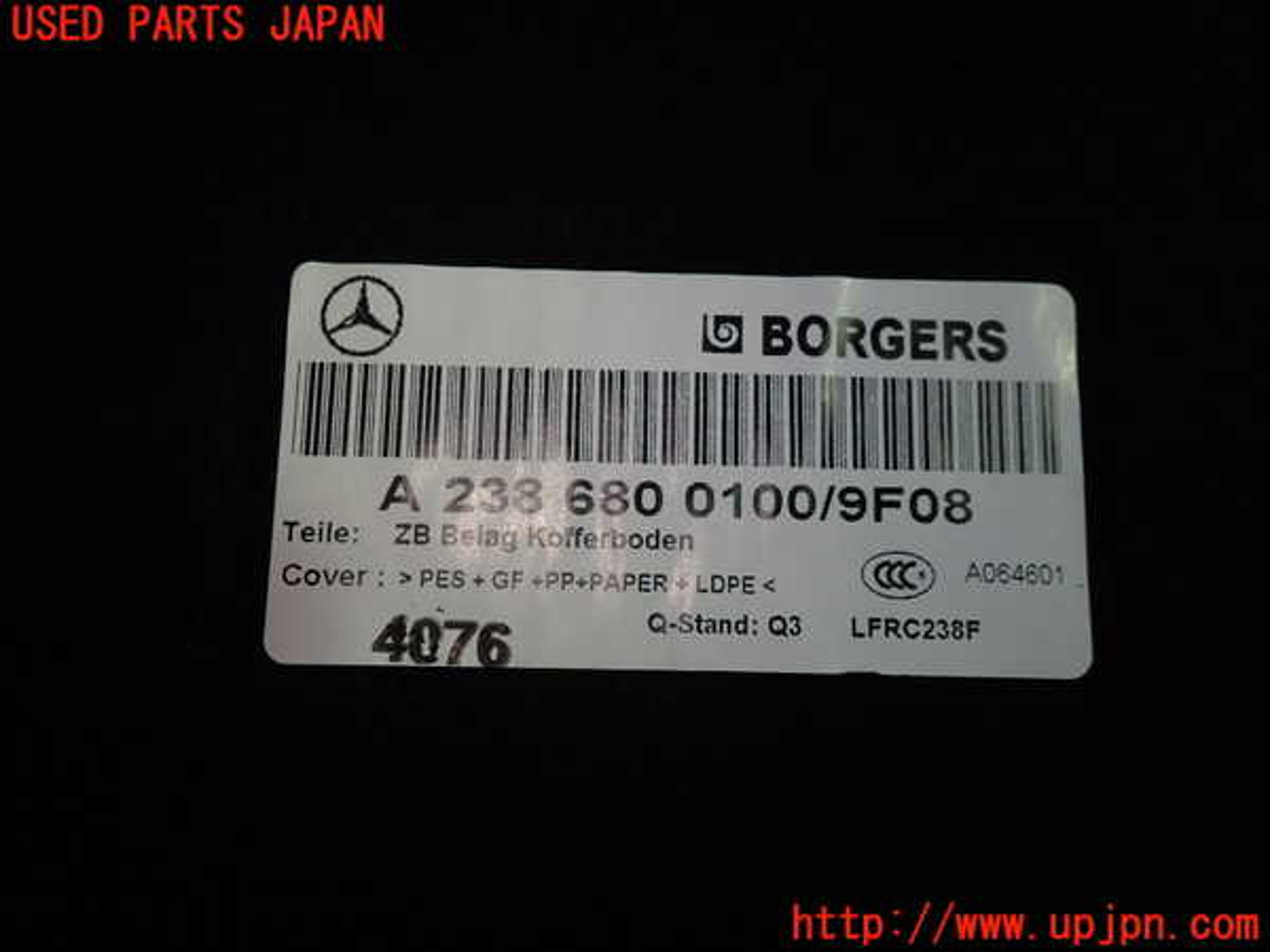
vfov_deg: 54.9
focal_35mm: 25
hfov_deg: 69.4
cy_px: 476
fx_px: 917
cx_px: 635
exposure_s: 1/100
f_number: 2.8
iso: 100
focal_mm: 4.5
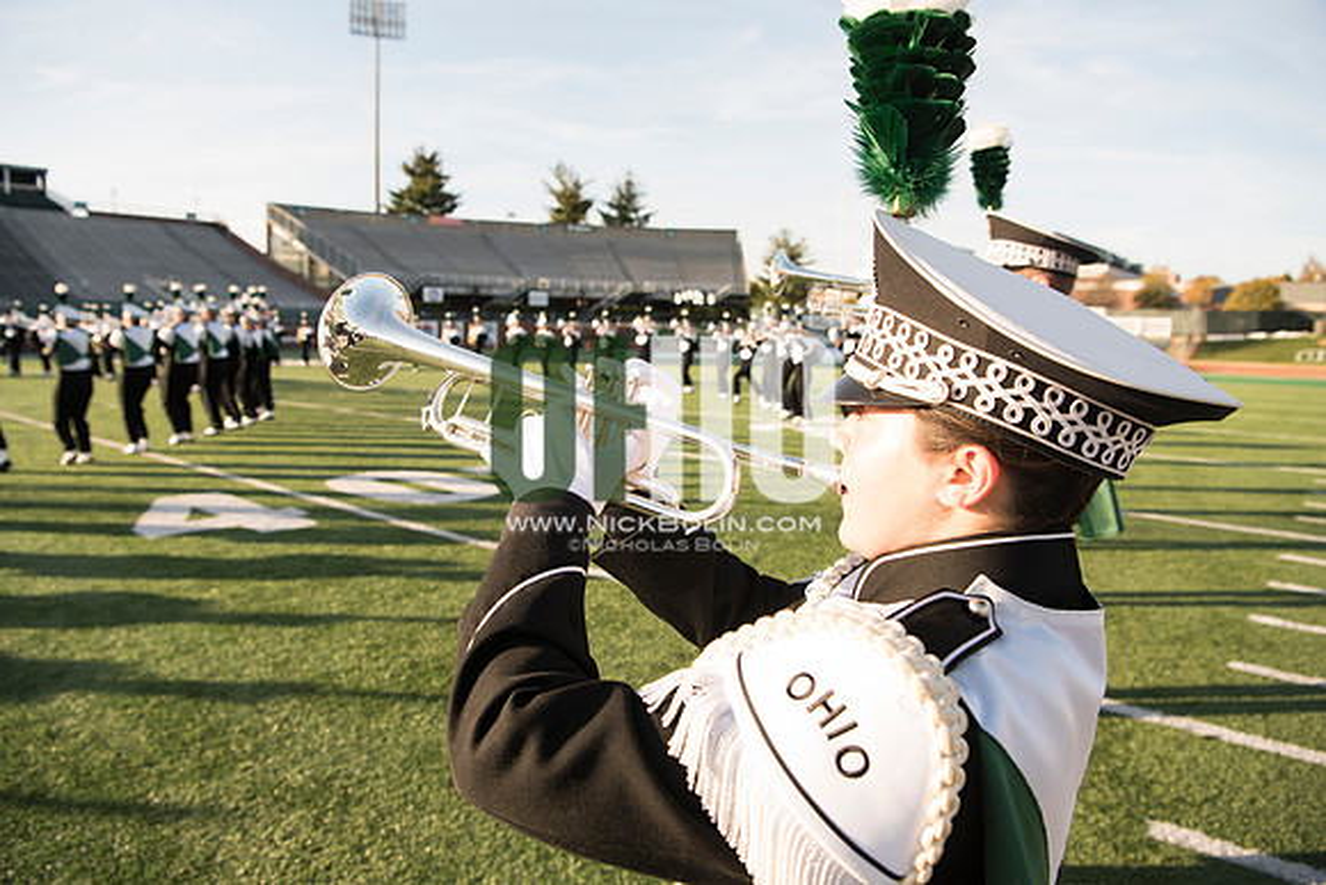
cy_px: 442
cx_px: 663
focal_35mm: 24
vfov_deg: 53.2
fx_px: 884
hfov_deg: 73.7
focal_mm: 24
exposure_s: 1/640
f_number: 5
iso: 320
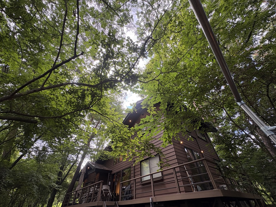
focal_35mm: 14
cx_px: 138
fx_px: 112
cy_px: 104
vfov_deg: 85.7
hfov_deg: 102.1
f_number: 2.2
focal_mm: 2.22
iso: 64
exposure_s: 1/137
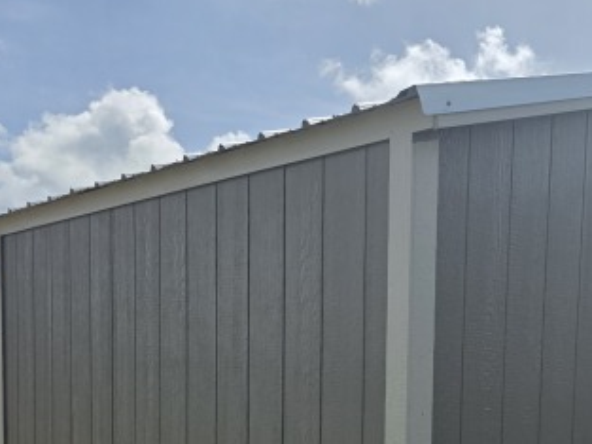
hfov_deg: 38.6
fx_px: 804
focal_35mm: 47
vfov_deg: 28.9
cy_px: 446
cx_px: 492
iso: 80
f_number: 1.7
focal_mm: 6.3
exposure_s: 1/7944
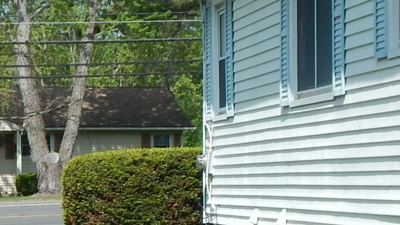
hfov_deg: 10.9
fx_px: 2089
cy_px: 224
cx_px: 112
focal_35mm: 197
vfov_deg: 6.1
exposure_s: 1/1000
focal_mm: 7.7
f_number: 3.6
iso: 125
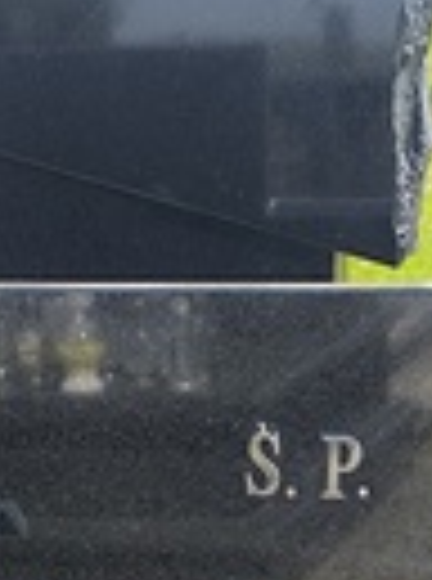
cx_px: 108
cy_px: 899
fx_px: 2442
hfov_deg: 10.1
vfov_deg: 12.8
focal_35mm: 146
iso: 50
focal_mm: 6.14
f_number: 1.65
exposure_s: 1/379
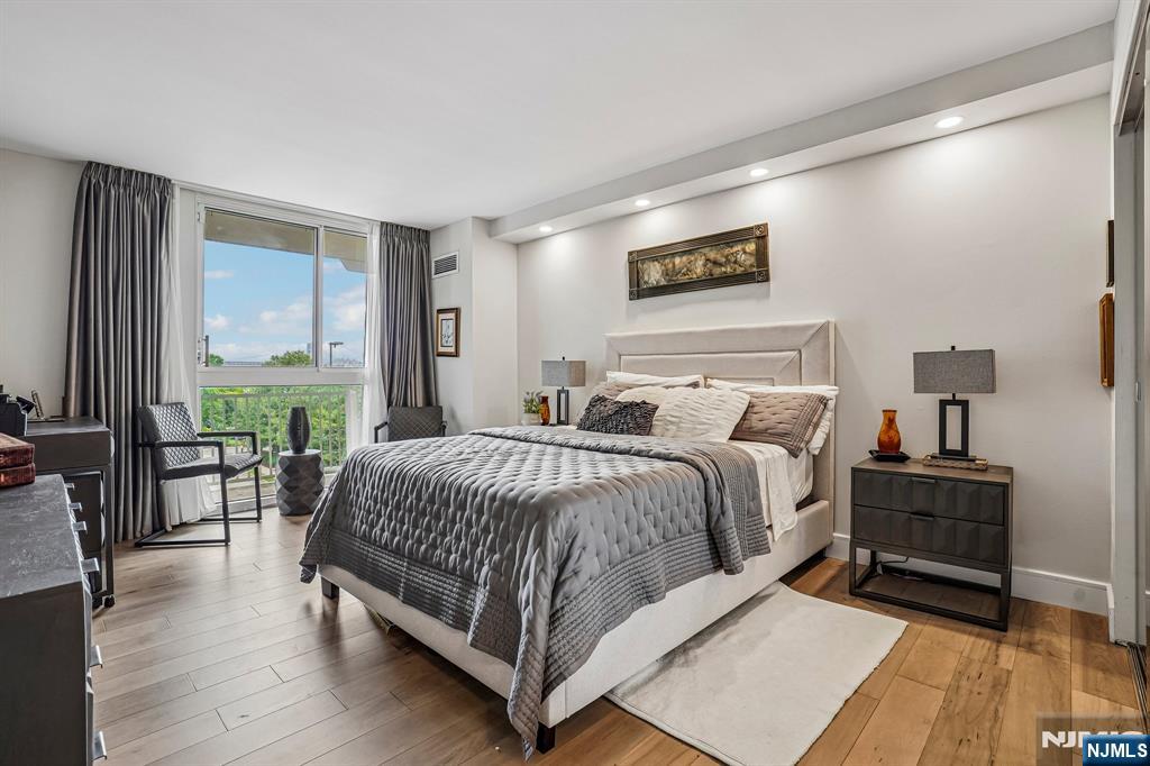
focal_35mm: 16
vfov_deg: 73.7
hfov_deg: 96.8
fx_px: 511
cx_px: 575
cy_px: 383
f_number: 8
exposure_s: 1/30
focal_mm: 16
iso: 640
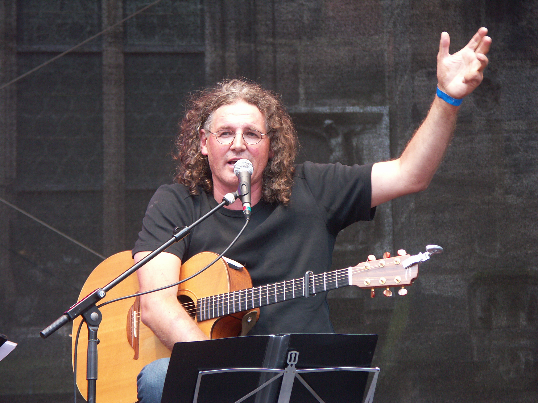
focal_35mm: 159
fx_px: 2471
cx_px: 269
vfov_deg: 9.3
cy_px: 202
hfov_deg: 12.4
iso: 100
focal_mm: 40.58
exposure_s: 1/60
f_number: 3.2
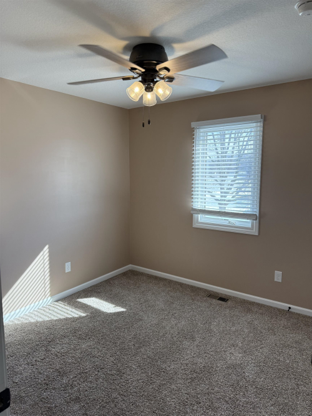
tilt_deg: -6.4
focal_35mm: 24
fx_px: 289
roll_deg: +0.4
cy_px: 208
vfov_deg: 71.6
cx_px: 156
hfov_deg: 56.8
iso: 100
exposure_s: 1/298
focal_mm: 6.76
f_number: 1.78
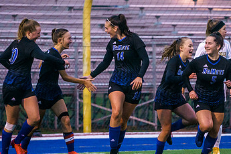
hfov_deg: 4.2
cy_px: 82
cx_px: 112
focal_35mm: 492
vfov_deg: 2.8
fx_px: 3157
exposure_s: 1/800
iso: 6400
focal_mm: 200
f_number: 4
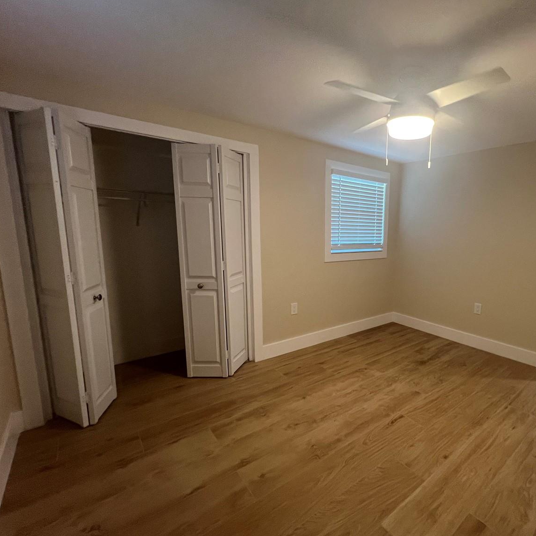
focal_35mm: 16
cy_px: 272
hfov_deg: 84.5
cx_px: 355
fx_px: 280
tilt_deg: -6.7
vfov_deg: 87.4
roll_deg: -4.2
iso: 250
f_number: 1.8
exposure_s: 1/60
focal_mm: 1.57
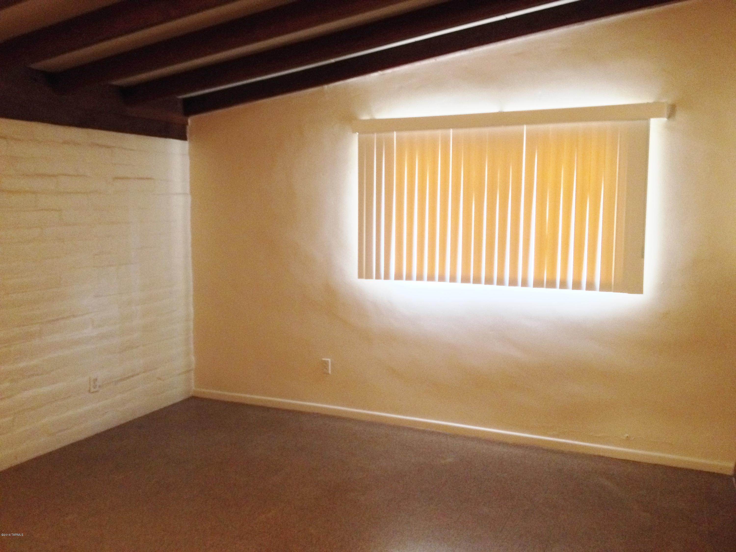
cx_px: 368
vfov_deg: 40.7
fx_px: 744
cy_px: 276
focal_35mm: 35
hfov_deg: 52.6
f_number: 2.4
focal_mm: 4.28
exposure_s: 1/15
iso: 400
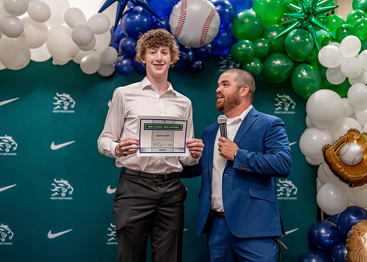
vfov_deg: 26.8
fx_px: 550
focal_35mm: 53
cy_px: 131
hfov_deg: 36.9
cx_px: 184
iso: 800
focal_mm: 50
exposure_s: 1/320
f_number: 1.2
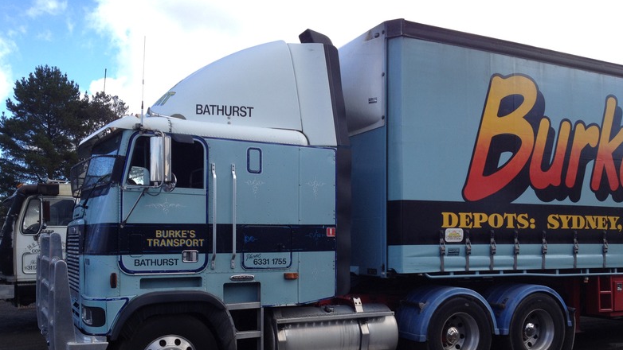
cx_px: 305
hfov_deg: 51.6
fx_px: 644
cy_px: 233
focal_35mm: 39
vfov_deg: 30.2
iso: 50
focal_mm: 4.28
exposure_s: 1/476
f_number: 2.4
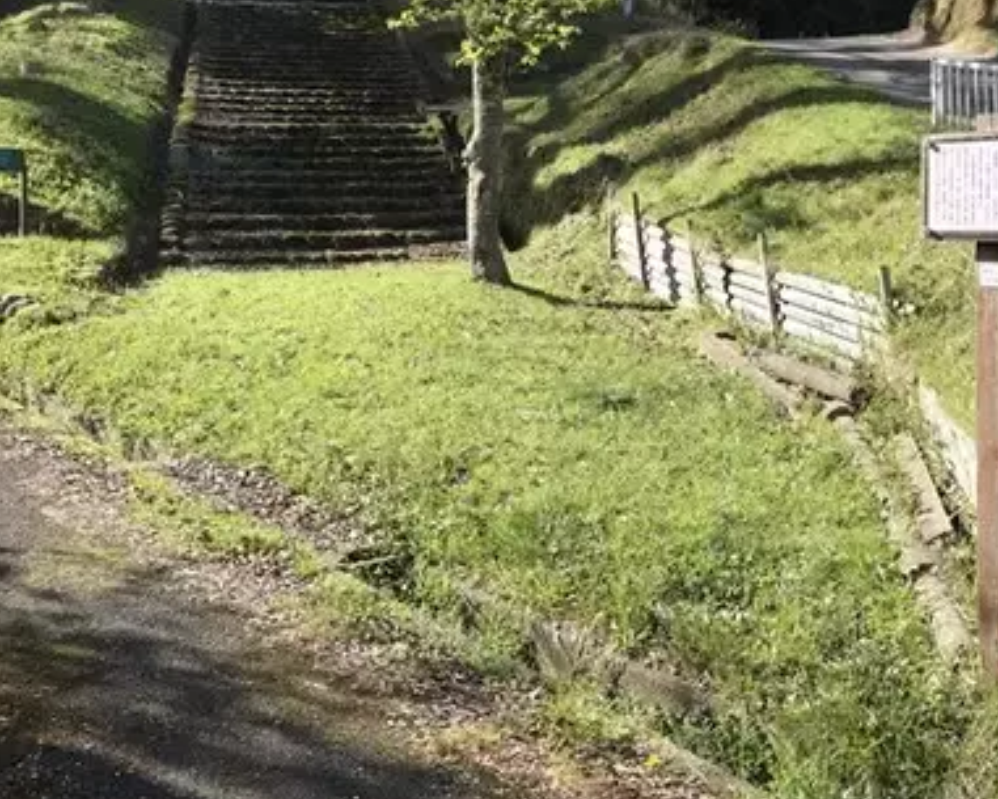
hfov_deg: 42.9
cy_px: 254
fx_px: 1270
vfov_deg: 34.5
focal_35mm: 43
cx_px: 461
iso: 20
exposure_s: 1/778
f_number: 1.8
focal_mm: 3.99
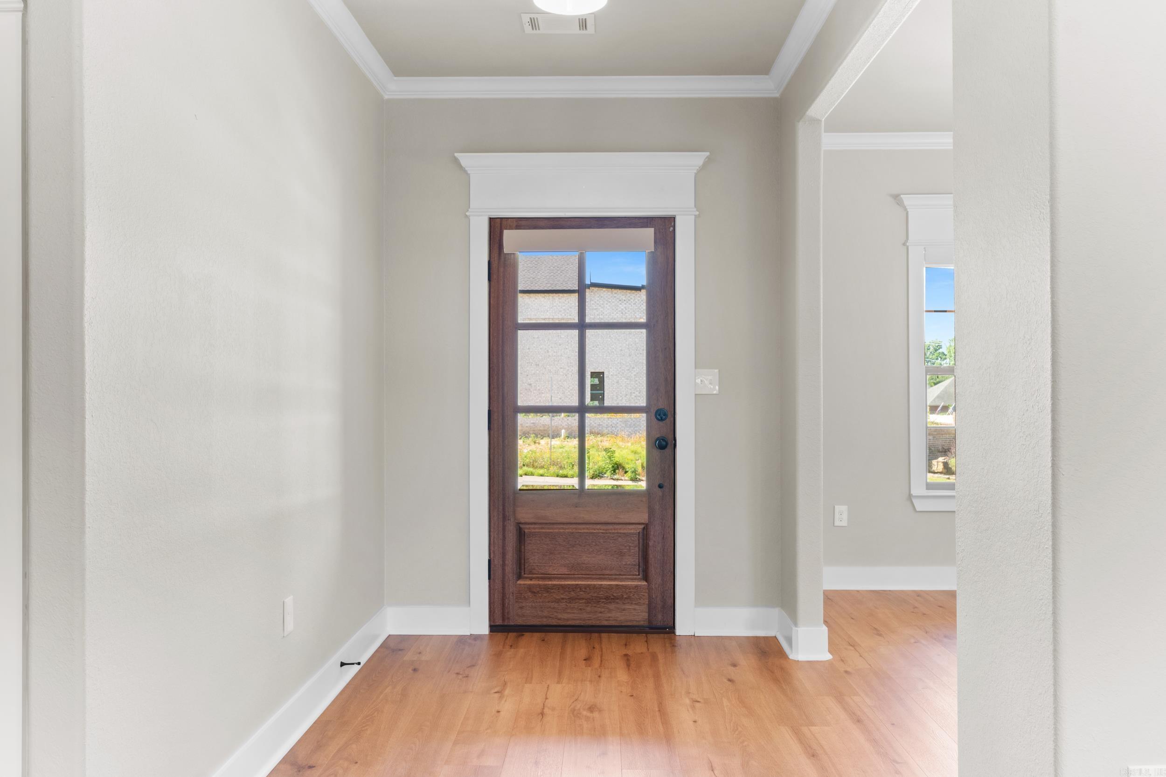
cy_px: 388
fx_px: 874
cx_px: 583
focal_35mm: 27
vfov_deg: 47.9
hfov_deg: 67.4
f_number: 9
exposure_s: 1/2.5
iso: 200
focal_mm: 18
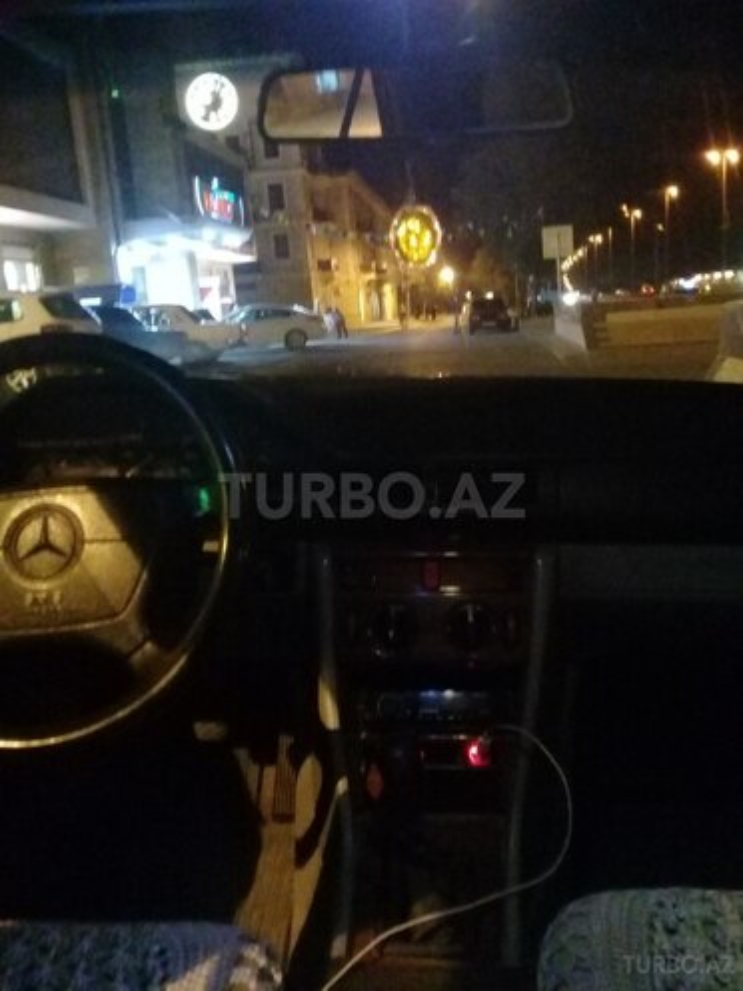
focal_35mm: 31
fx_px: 887
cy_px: 496
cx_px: 372
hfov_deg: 45.4
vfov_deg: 58.4
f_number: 2.2
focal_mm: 3.3
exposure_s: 1/17
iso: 1250
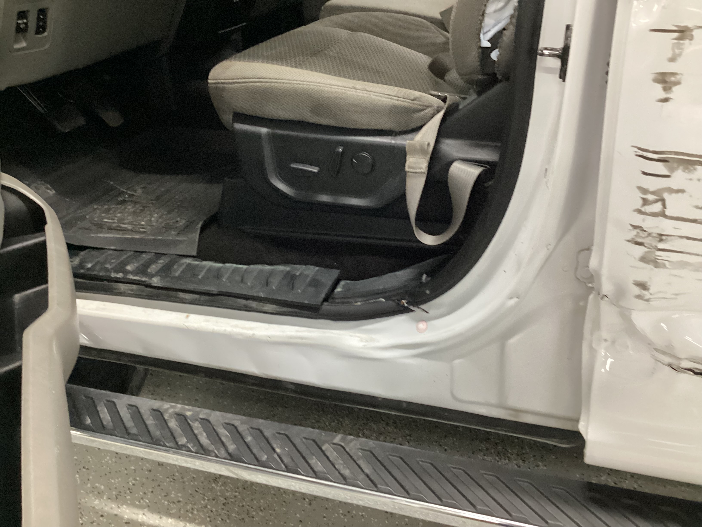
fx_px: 629
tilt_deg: -29.4
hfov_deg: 58.4
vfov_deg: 45.4
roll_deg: +2.8
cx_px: 351
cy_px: 264
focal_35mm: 31
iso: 320
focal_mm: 3.3
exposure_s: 1/33
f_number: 2.4
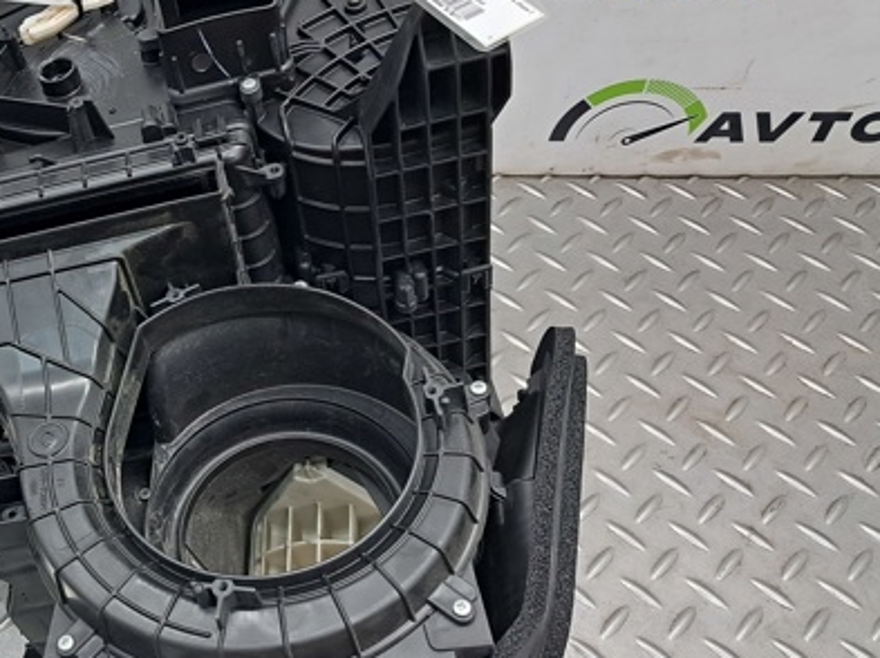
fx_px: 1118
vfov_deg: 32.8
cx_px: 168
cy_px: 364
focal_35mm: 44
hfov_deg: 41.1
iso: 80
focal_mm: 4
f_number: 1.8
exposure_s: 1/50
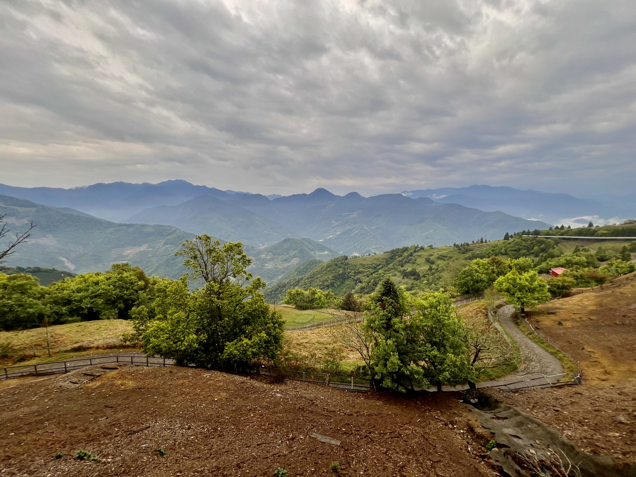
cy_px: 238
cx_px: 318
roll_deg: +2.9
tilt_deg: -6.3
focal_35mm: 13
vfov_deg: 89.9
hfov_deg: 106.2
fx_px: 239
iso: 32
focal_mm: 1.57
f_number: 1.8
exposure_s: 1/333
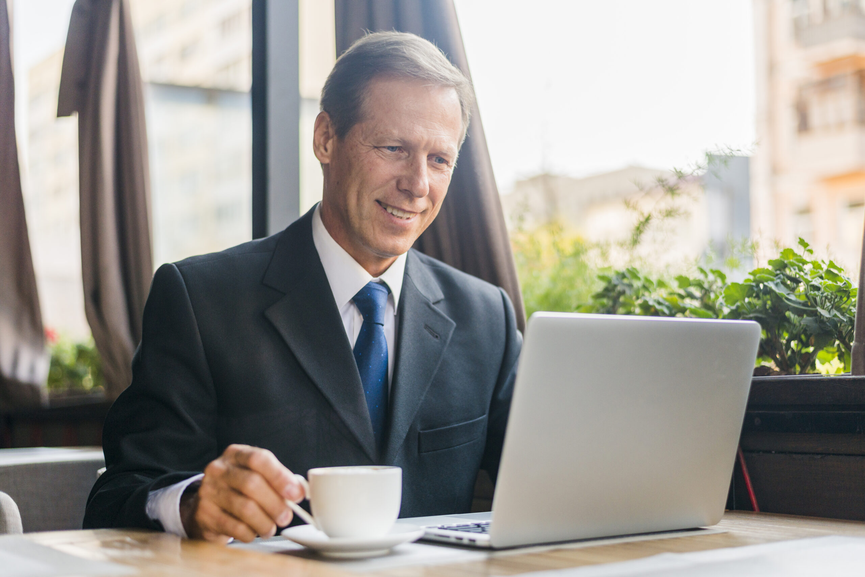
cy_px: 288
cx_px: 432
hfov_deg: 39.6
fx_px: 1202
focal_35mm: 50
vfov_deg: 27.0
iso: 320
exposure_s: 1/250
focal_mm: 50
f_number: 2.2
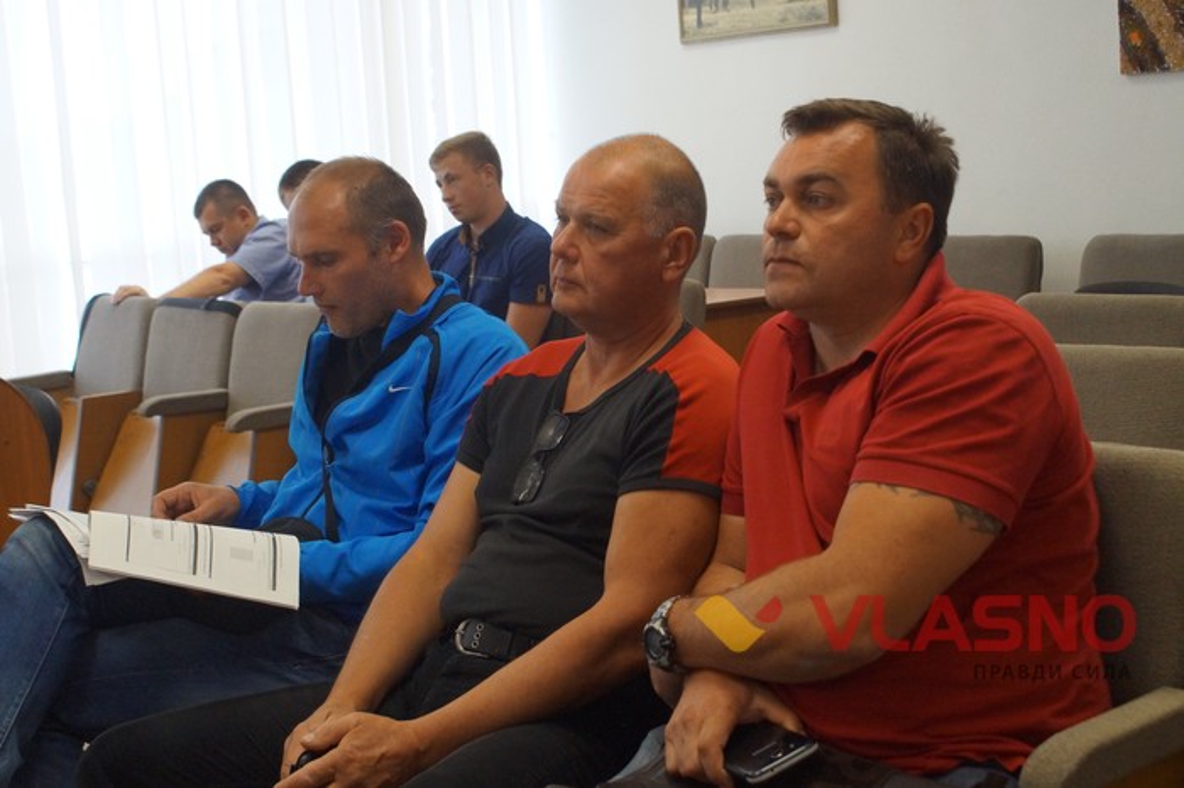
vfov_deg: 25.7
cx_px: 592
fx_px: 1726
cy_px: 394
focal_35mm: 52
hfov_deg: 37.9
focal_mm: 35
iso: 2000
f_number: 5.6
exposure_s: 1/160
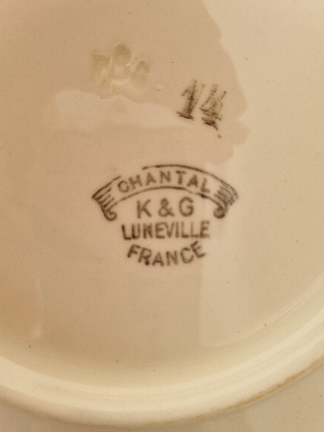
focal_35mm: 26
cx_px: 162
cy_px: 216
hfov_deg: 53.1
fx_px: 324
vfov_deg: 67.3
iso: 64
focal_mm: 5.4
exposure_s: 1/100
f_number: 1.8
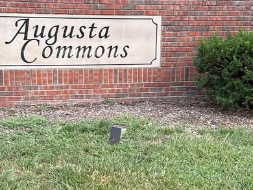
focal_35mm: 63
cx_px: 116
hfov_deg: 30.7
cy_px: 116
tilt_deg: -10.9
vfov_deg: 23.3
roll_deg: -1.0
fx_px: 461
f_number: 1.78
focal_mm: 6.76
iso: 80
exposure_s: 1/858
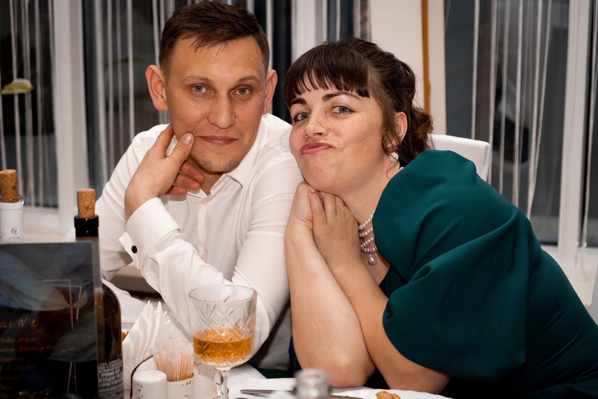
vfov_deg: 16.5
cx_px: 299
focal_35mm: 83
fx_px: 1379
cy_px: 200
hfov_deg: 24.5
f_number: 4
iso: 800
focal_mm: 55
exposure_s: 1/125
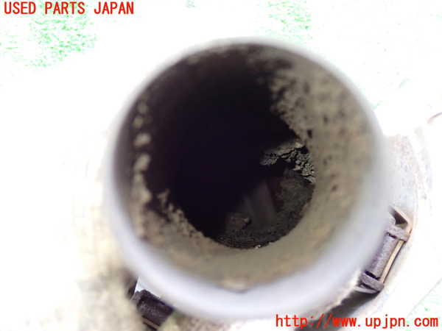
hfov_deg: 42.9
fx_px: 562
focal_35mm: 44
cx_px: 221
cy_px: 166
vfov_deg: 32.9
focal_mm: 7.84
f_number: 2.9
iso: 800
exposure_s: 1/20
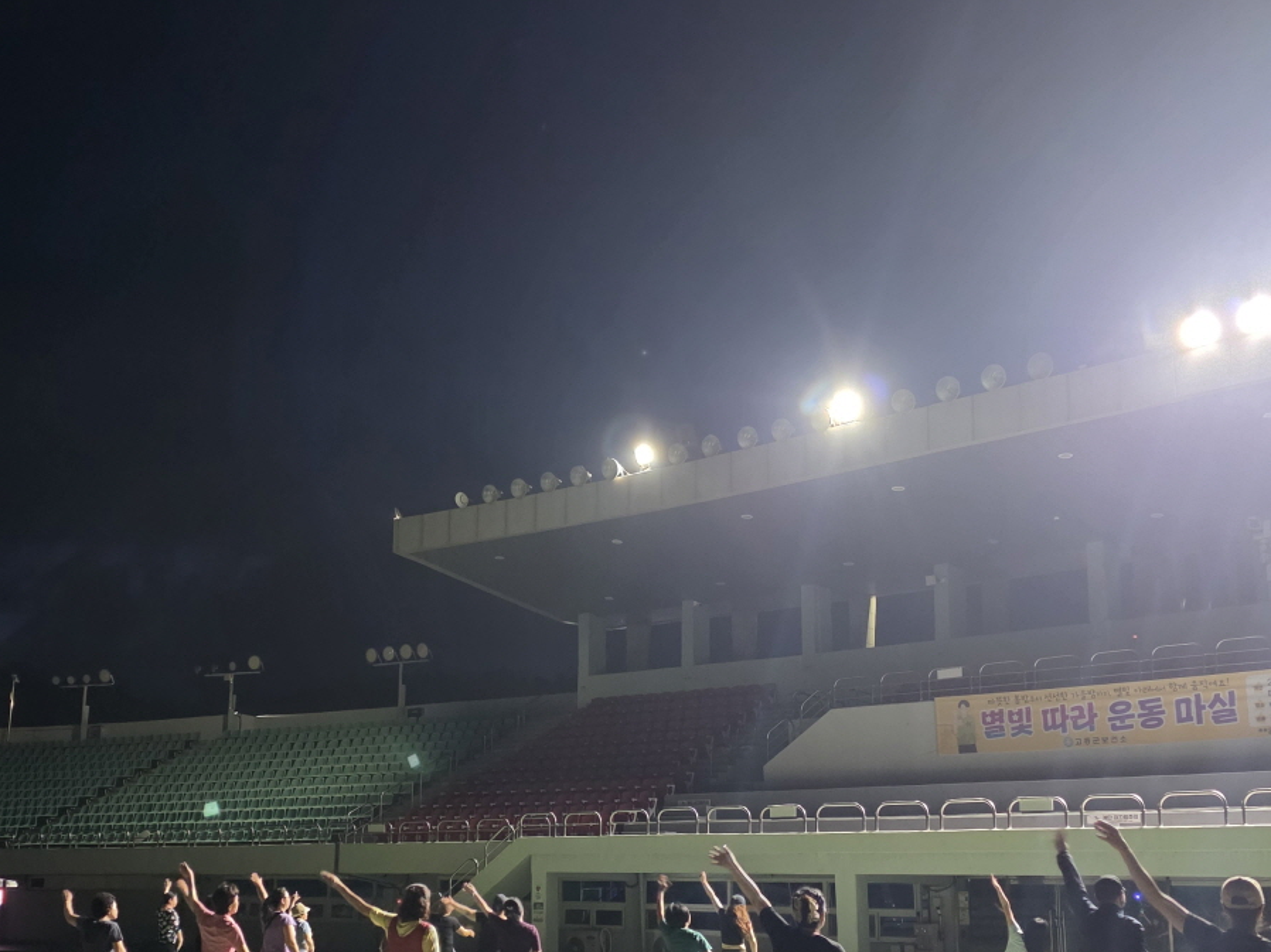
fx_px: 1505
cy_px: 632
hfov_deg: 45.7
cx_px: 546
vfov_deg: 34.8
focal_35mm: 41
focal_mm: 6.3
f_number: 1.7
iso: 1000
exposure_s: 1/120
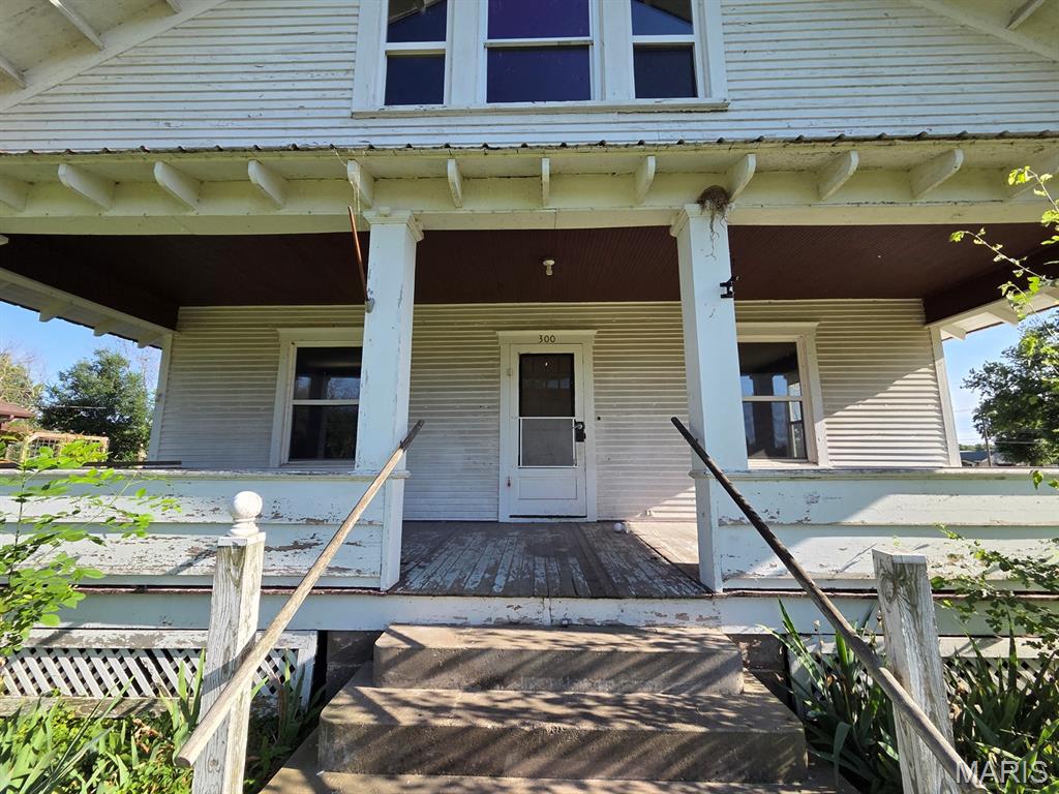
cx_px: 530
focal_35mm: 13
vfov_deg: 89.9
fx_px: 398
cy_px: 397
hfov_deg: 106.2
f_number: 2.2
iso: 50
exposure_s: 1/746
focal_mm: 2.2
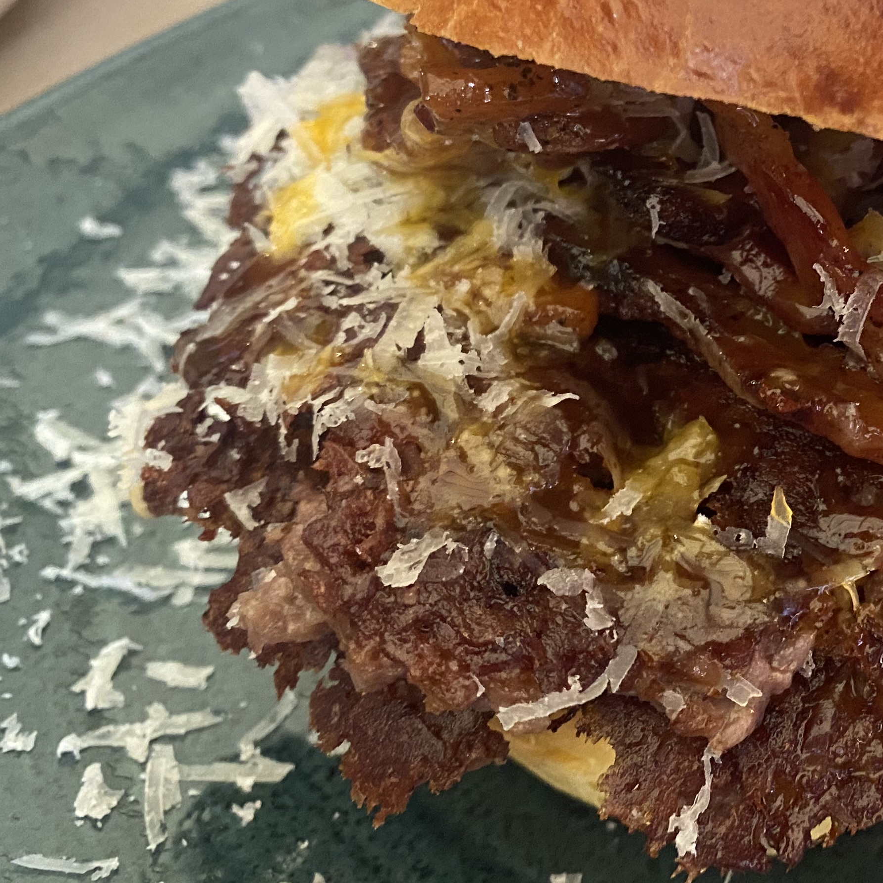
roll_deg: +2.6
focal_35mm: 50
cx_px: 864
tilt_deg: -44.6
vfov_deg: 33.7
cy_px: 301
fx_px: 1443
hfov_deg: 31.7
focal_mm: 4.25
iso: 400
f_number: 1.8
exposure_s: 1/33
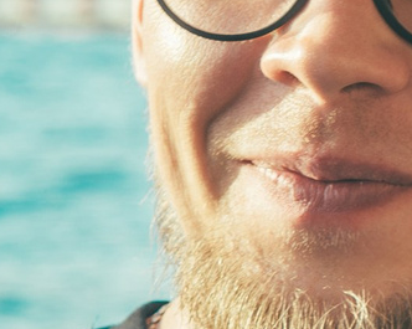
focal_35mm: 362
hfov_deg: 5.1
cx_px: 1217
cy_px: 182
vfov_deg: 4.3
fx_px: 4410
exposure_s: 1/160
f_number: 5.6
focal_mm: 50
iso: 200
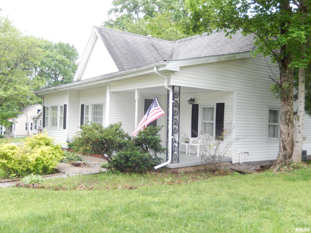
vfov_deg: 39.7
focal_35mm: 36
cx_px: 156
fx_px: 323
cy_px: 116
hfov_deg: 51.4
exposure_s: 1/60
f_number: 4
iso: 180
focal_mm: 6.5
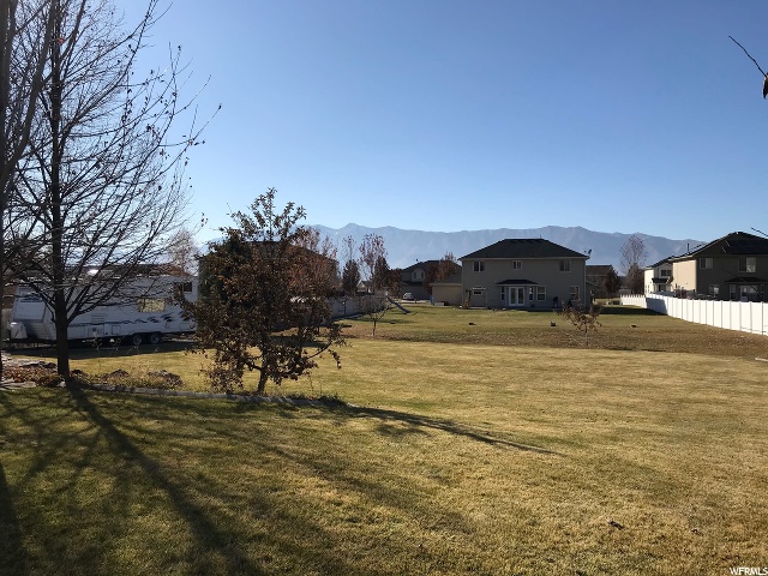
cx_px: 384
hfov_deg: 63.4
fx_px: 621
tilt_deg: +0.5
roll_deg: -0.5
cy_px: 288
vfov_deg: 49.7
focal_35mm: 28
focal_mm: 4
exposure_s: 1/4000
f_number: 1.8
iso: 20
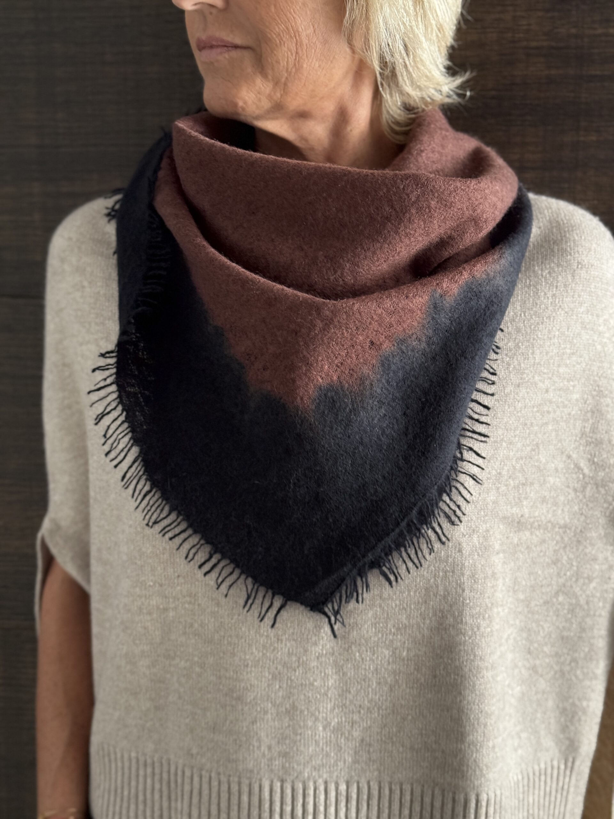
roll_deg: -0.3
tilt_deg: -11.3
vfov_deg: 39.7
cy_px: 410
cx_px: 307
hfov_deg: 30.3
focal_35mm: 48
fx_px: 1135
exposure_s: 1/37
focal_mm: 6.76
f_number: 1.78
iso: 500
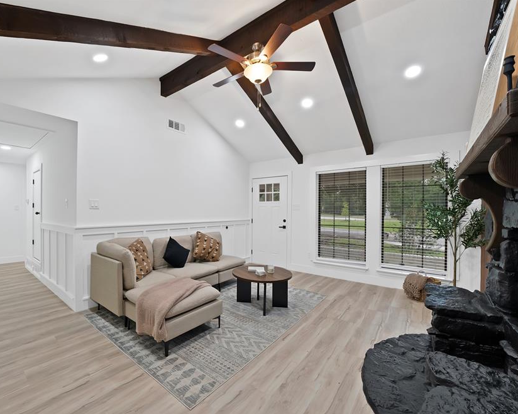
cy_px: 212
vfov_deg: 88.0
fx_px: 215
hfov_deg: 100.1
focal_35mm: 14
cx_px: 224
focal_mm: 12
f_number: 9
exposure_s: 1/4
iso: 640
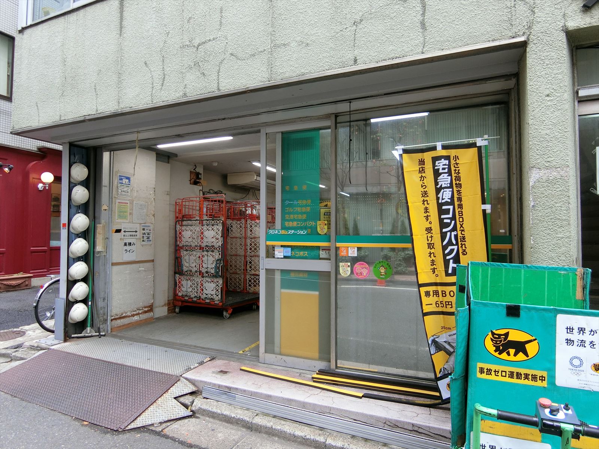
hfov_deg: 79.0
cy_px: 224
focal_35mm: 21
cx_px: 300
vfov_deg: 63.4
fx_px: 363
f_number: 2.8
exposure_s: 1/125
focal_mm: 4.6
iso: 160
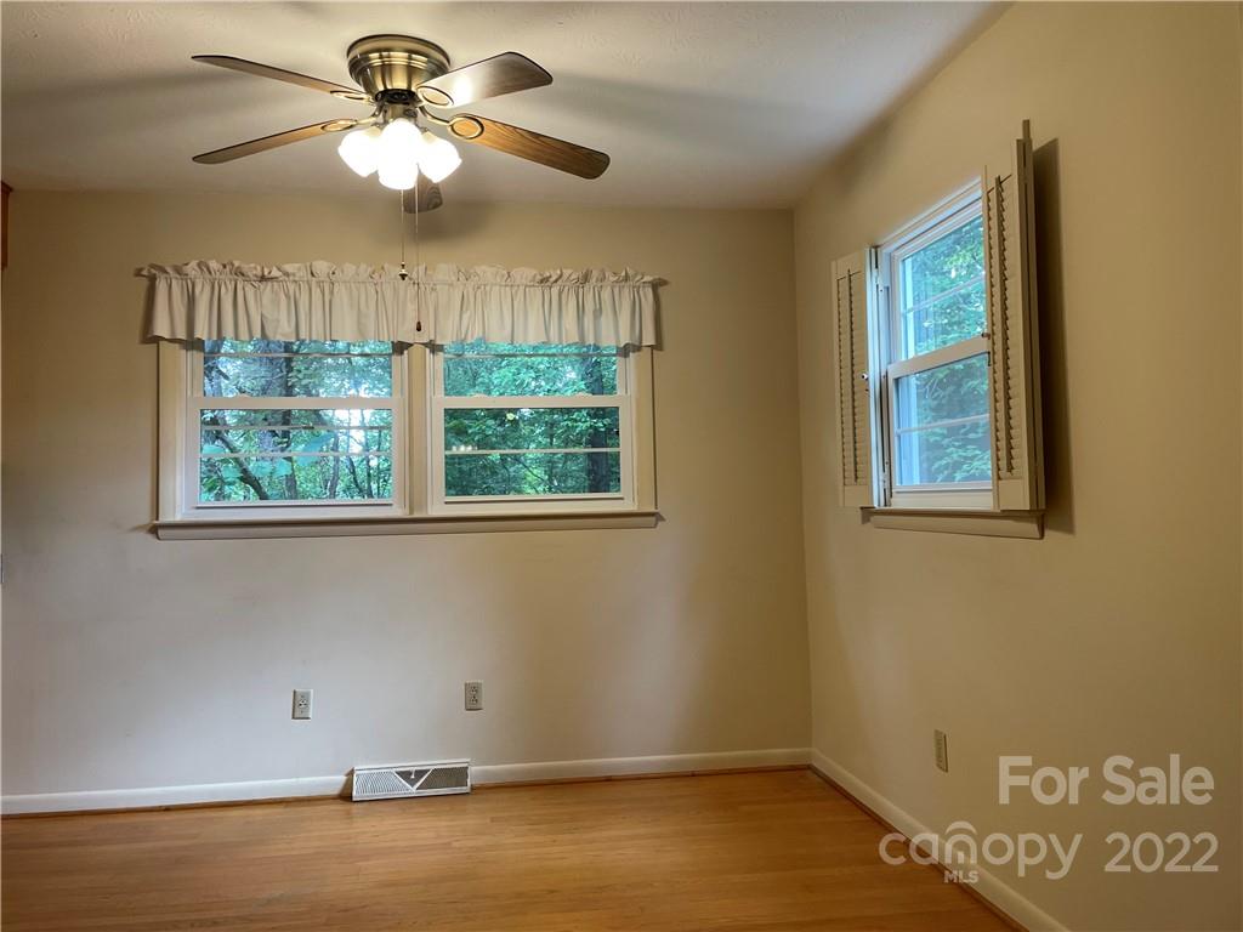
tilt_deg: +2.0
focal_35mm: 26
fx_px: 934
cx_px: 622
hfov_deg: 67.3
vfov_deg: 53.1
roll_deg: +1.7
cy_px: 466
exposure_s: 1/60
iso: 64
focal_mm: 4.2
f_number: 1.6
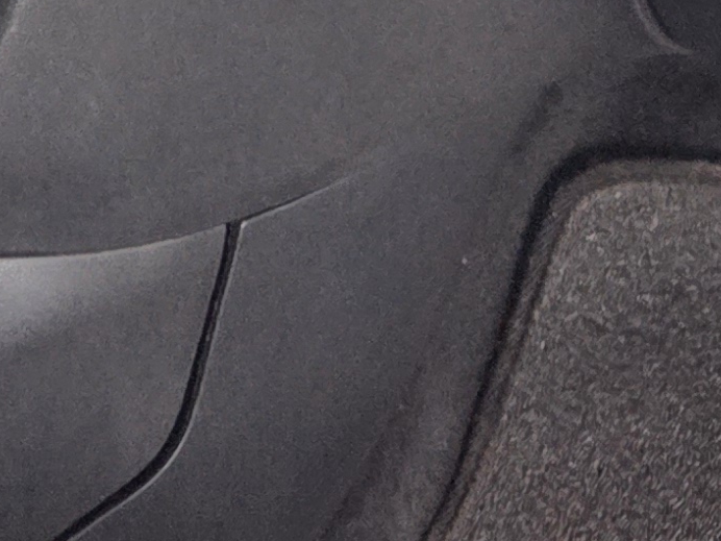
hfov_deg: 14.8
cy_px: -395
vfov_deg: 10.5
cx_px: 177
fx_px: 2770
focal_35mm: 133
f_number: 1.8
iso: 400
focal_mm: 5.4
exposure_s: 1/120
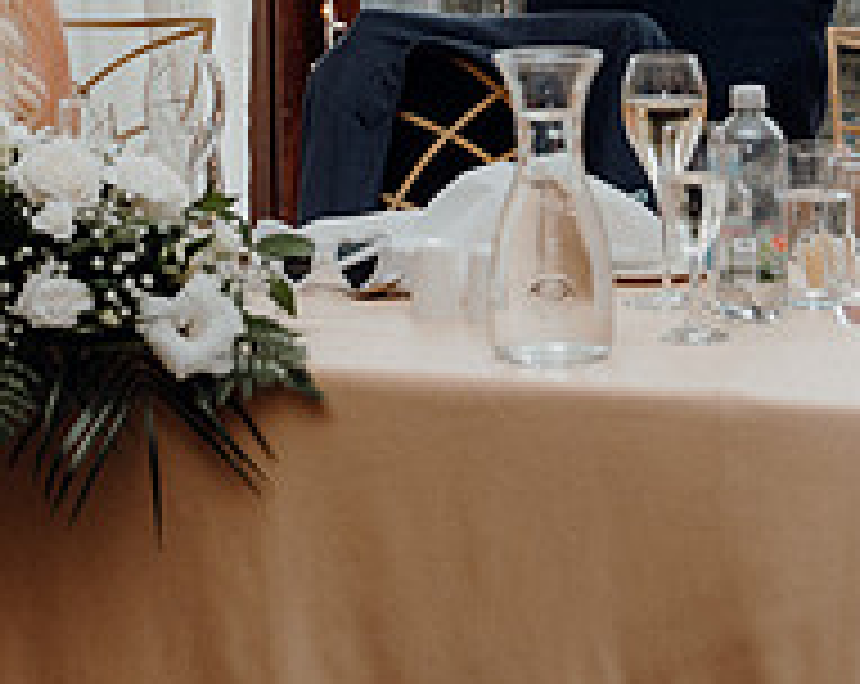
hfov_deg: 16.1
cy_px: -115
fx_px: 3048
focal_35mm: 120
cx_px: 477
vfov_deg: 12.5
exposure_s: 1/160
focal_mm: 42
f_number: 3.5
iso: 500
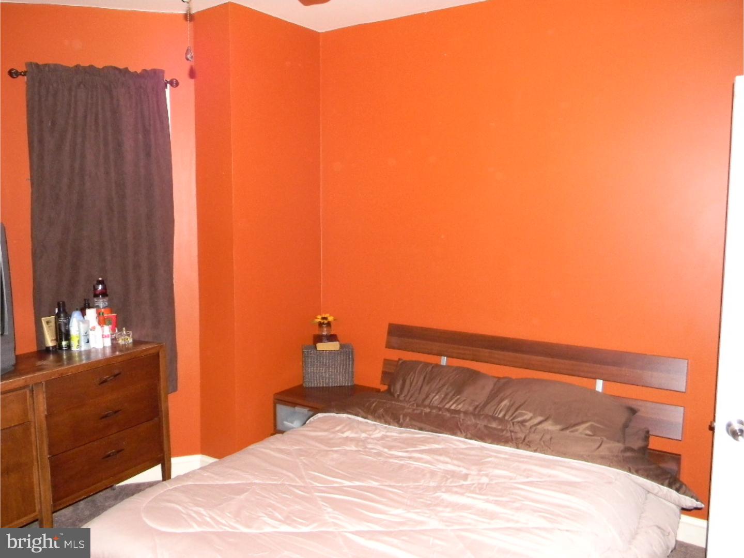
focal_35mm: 28
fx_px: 602
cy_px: 279
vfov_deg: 49.7
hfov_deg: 63.4
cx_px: 372
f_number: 3.5
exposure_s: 1/26
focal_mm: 5
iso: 517
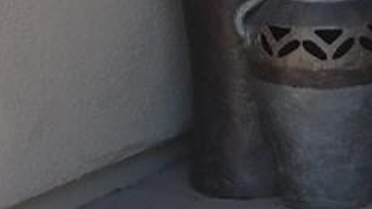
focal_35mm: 361
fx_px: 3561
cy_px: -339
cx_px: 1200
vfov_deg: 3.3
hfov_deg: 5.5
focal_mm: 30
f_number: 5.6
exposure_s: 1/160
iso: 100
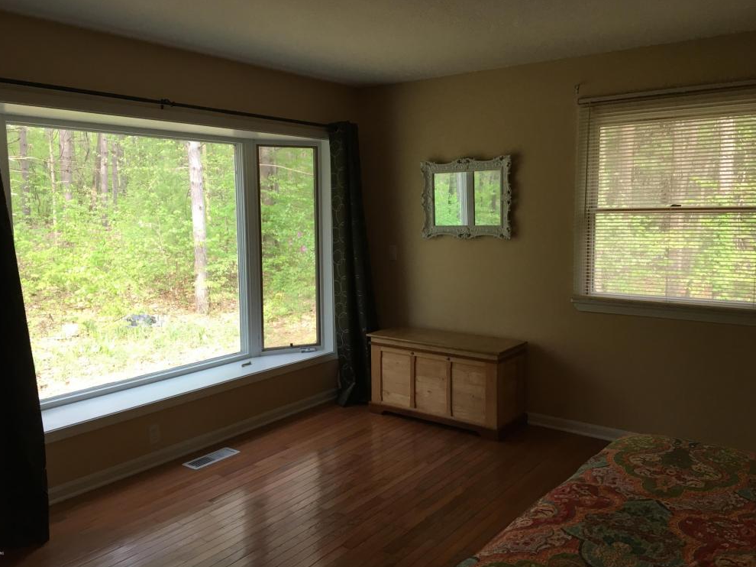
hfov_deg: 60.0
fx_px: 655
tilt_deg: -6.3
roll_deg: +0.2
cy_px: 278
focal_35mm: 30
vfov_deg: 46.8
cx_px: 371
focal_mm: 4.15
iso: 25
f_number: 2.2
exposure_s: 1/30
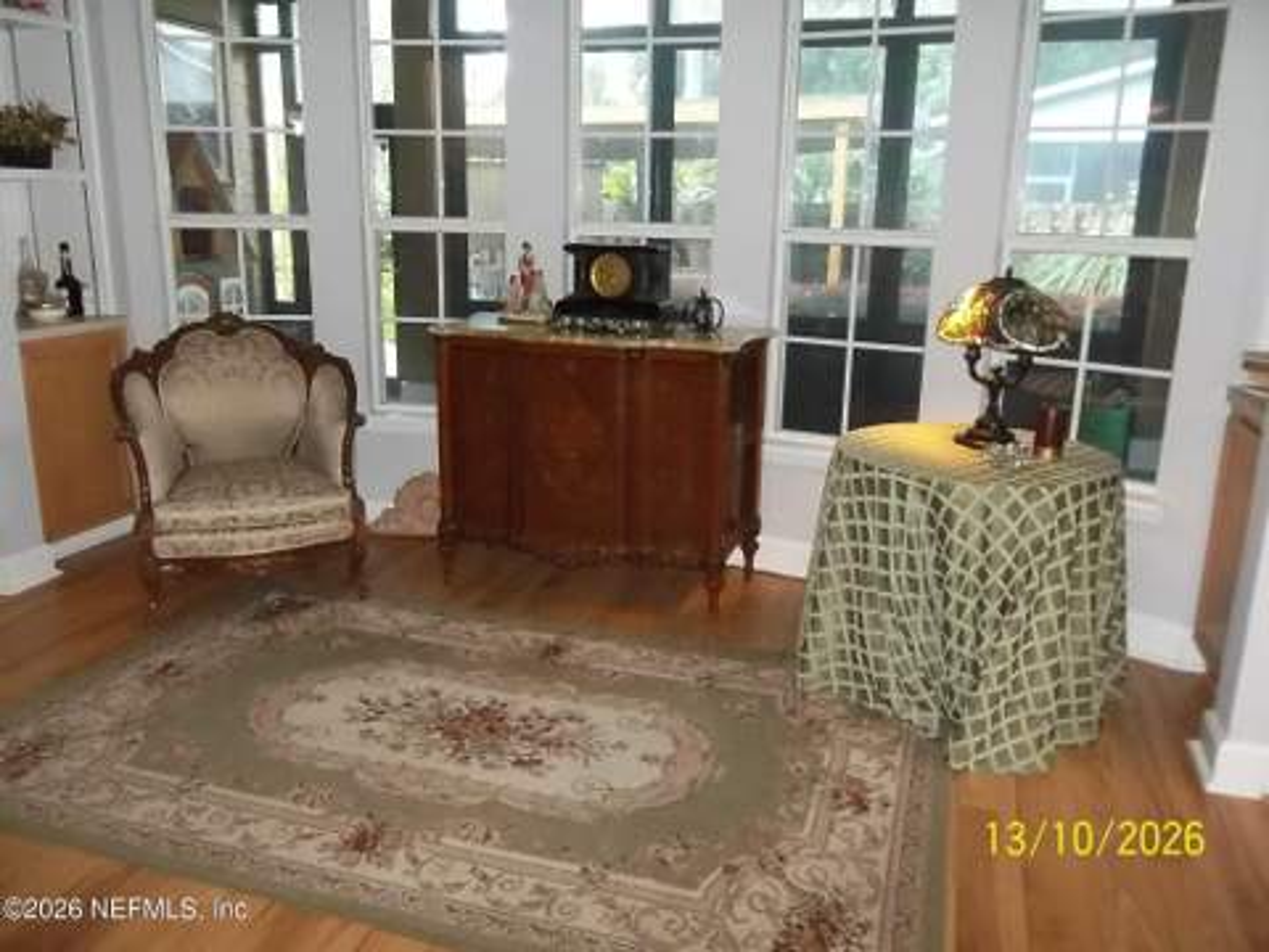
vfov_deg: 51.4
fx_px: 990
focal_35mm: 27
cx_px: 634
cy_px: 476
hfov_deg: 65.3
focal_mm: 4.9
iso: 400
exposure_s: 1/30
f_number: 3.5
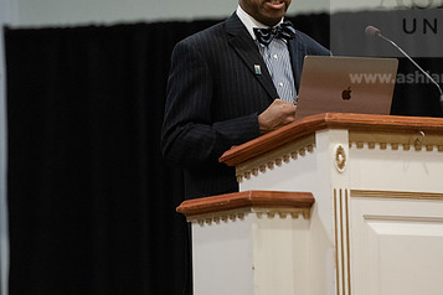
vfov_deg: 4.2
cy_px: 103
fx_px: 3999
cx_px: 293
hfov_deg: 6.3
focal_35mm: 325
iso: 8000
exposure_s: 1/200
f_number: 2.8
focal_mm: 200
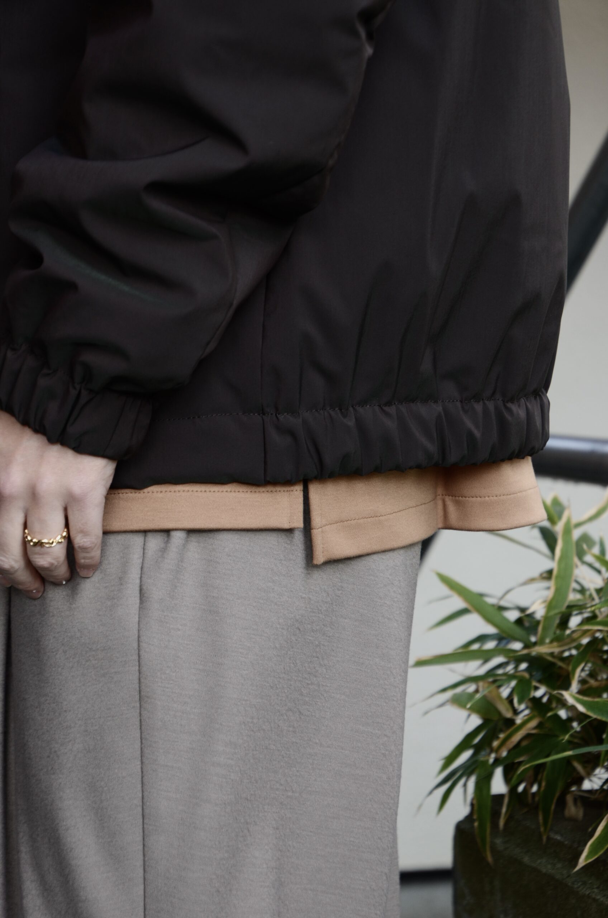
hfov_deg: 14.6
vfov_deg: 22.0
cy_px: 459
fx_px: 2366
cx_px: 304
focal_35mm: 93
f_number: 5.6
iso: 320
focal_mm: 62
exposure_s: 1/160
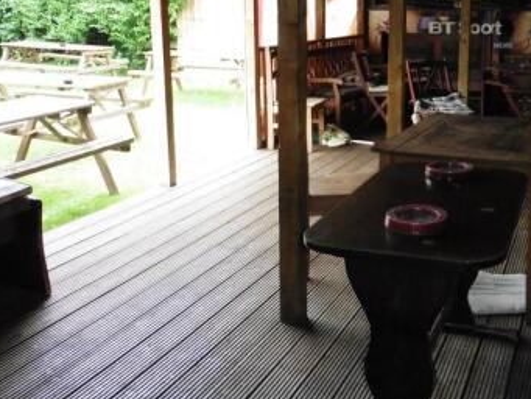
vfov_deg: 34.5
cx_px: 375
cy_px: 102
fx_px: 629
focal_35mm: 41
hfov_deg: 44.7
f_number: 3.3
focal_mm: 4.3
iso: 500
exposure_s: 1/80
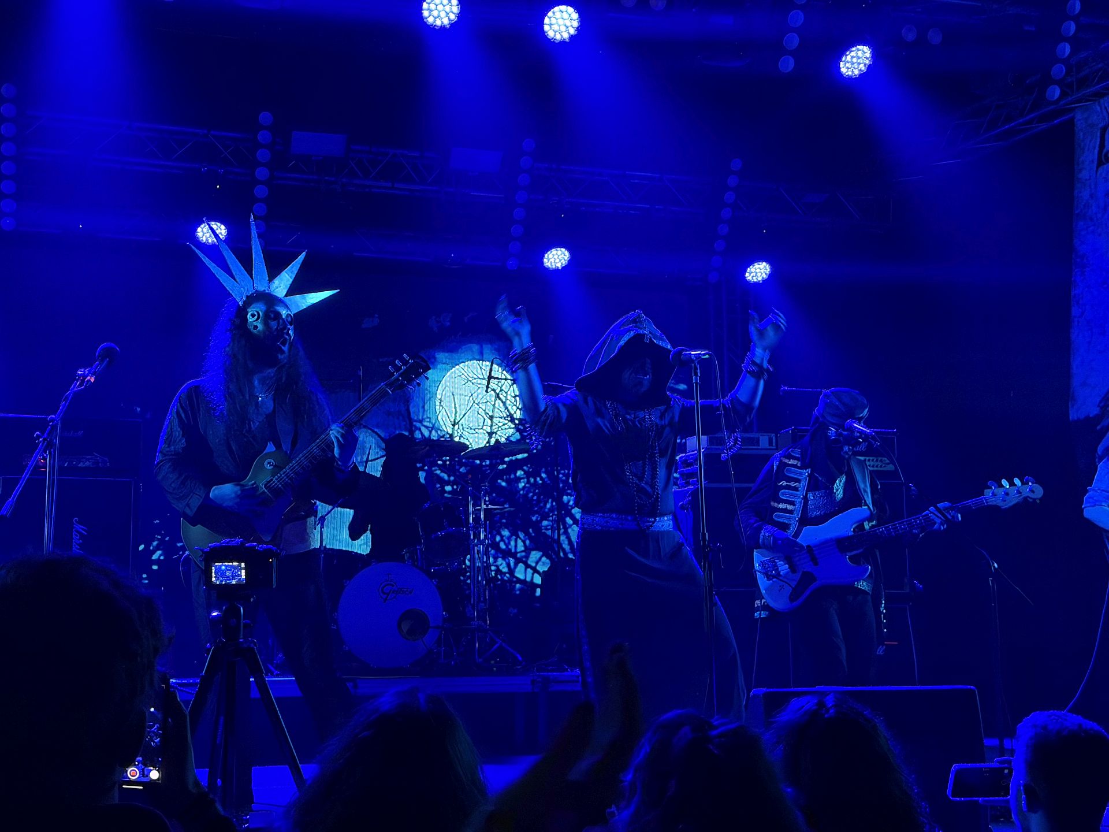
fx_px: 1538
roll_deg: +1.1
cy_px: 416
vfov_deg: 30.3
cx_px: 554
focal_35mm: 48
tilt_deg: +7.7
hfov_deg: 39.7
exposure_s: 1/20
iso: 800
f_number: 1.78
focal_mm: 6.76
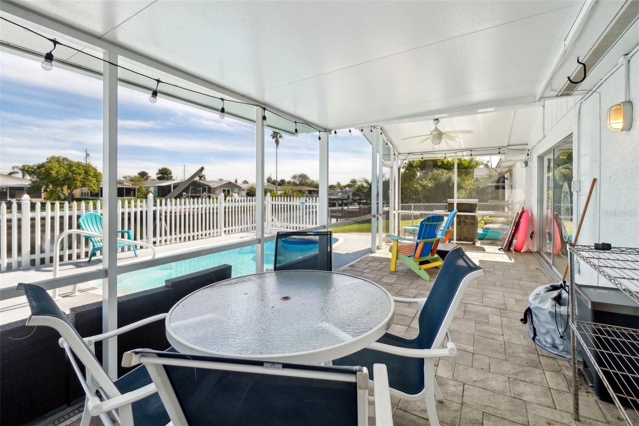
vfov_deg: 77.3
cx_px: 320
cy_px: 213
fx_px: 266
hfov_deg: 100.4
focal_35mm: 15
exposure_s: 1/400
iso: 400
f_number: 8
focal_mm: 10
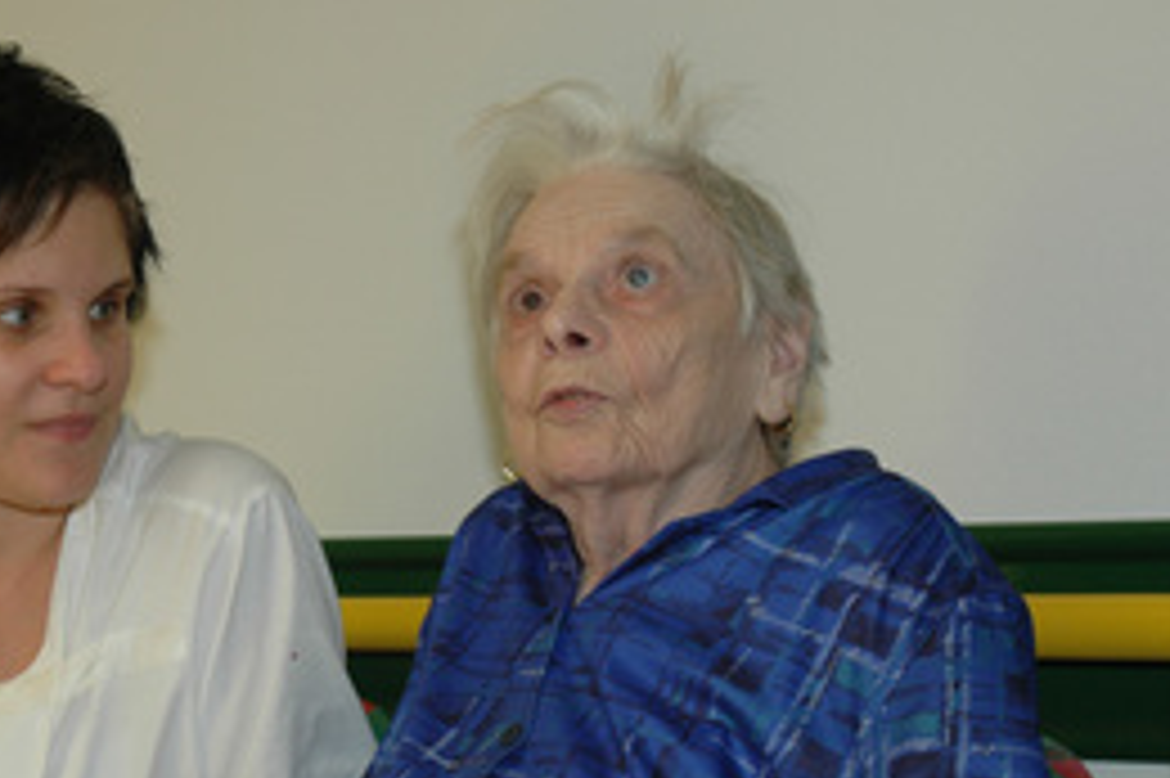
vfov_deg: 16.3
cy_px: 632
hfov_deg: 24.1
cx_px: 220
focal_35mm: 83
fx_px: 2696
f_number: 5
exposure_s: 1/80
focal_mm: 32
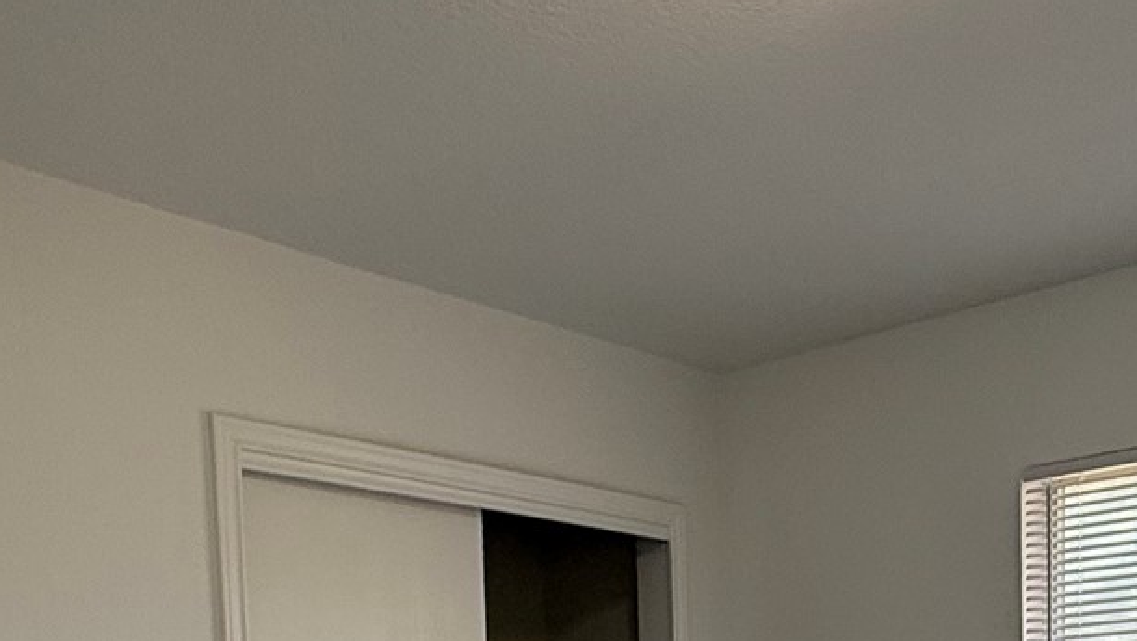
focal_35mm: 51
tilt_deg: -6.1
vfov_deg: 20.2
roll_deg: +1.3
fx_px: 1538
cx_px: 726
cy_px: 964
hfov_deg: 40.2
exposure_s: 1/120
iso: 80
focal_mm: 2.22
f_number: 2.2
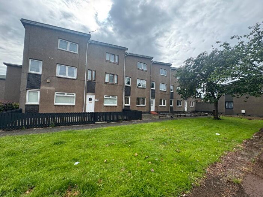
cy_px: 98
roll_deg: -1.5
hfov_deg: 102.1
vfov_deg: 85.7
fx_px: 106
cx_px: 132
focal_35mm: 14
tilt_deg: +2.9
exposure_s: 1/548
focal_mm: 2.22
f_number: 2.2
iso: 40
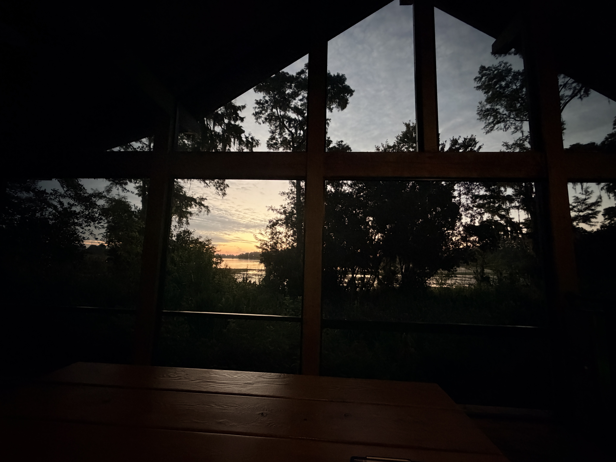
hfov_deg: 102.1
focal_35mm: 14
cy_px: 231
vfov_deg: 85.7
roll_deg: -1.5
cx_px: 308
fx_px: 249
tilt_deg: +7.2
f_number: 2.2
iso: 640
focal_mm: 2.22
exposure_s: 1/60
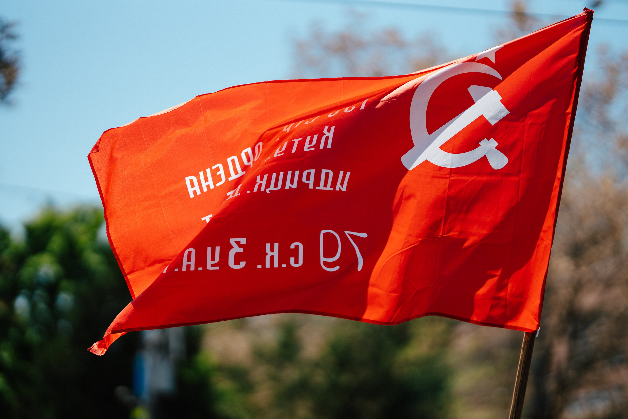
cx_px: 314
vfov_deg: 13.0
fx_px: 1832
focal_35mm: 105
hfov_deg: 19.5
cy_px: 210
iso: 64
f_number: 1.4
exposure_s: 1/4000
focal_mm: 105
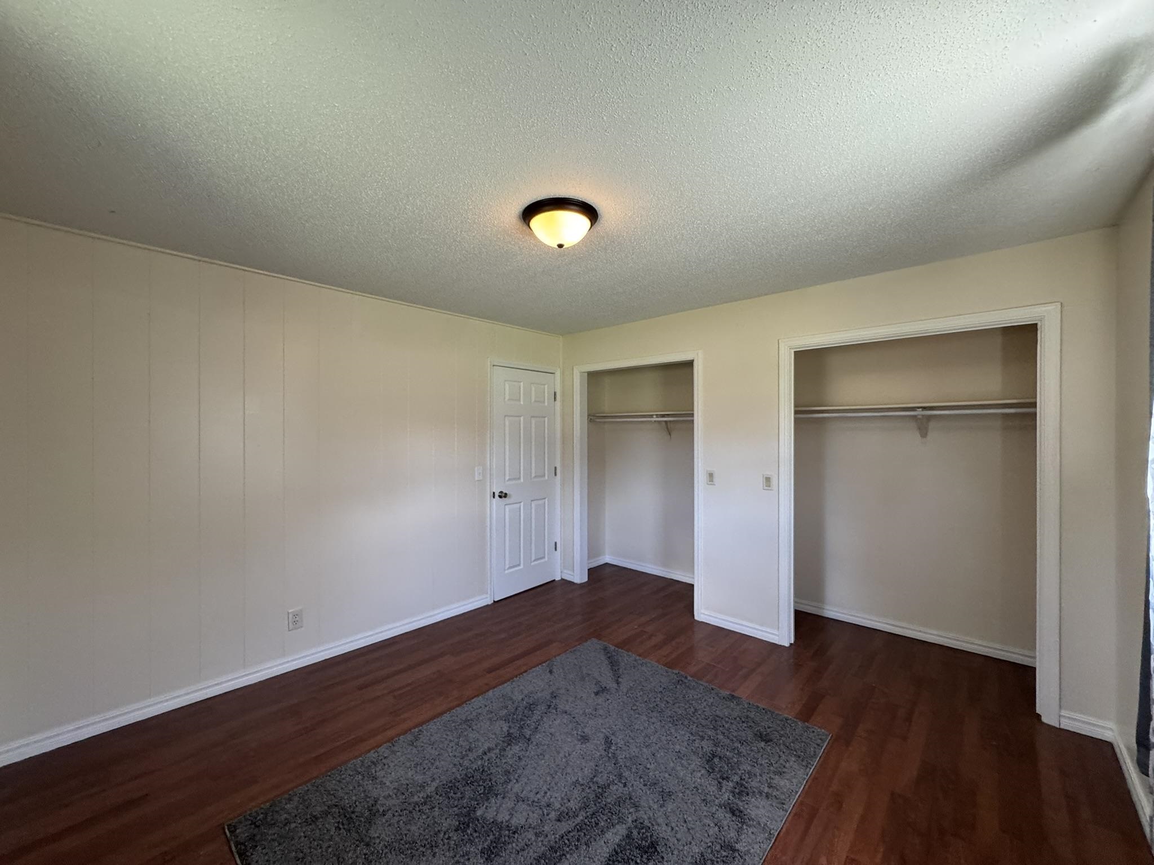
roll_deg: -0.4
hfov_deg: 102.1
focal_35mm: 14
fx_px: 467
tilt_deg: -0.4
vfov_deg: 85.7
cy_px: 432
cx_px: 577
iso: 320
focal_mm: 2.22
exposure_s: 1/120
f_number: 2.2
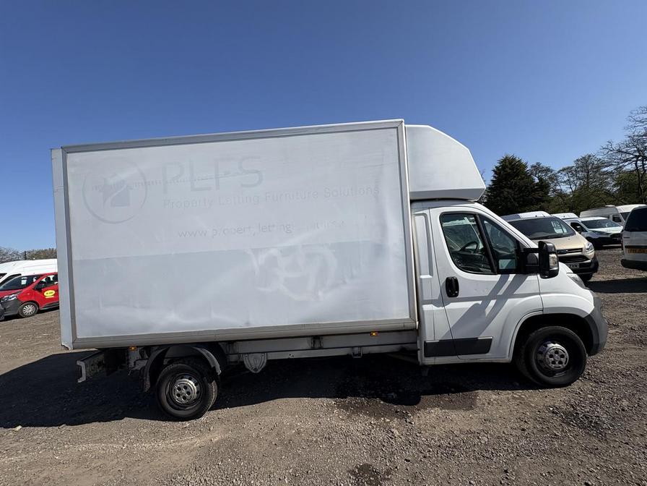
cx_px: 324
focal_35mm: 14
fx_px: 262
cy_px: 243
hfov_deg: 102.1
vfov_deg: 85.7
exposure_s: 1/3106
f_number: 2.2
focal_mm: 2.22
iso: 50
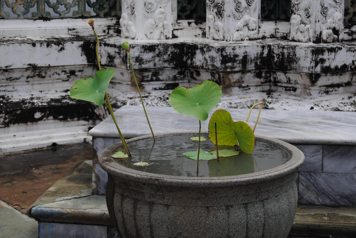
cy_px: 119
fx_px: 817
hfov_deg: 24.6
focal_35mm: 82
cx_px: 178
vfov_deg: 16.6
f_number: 5.6
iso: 200
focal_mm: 55
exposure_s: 1/500
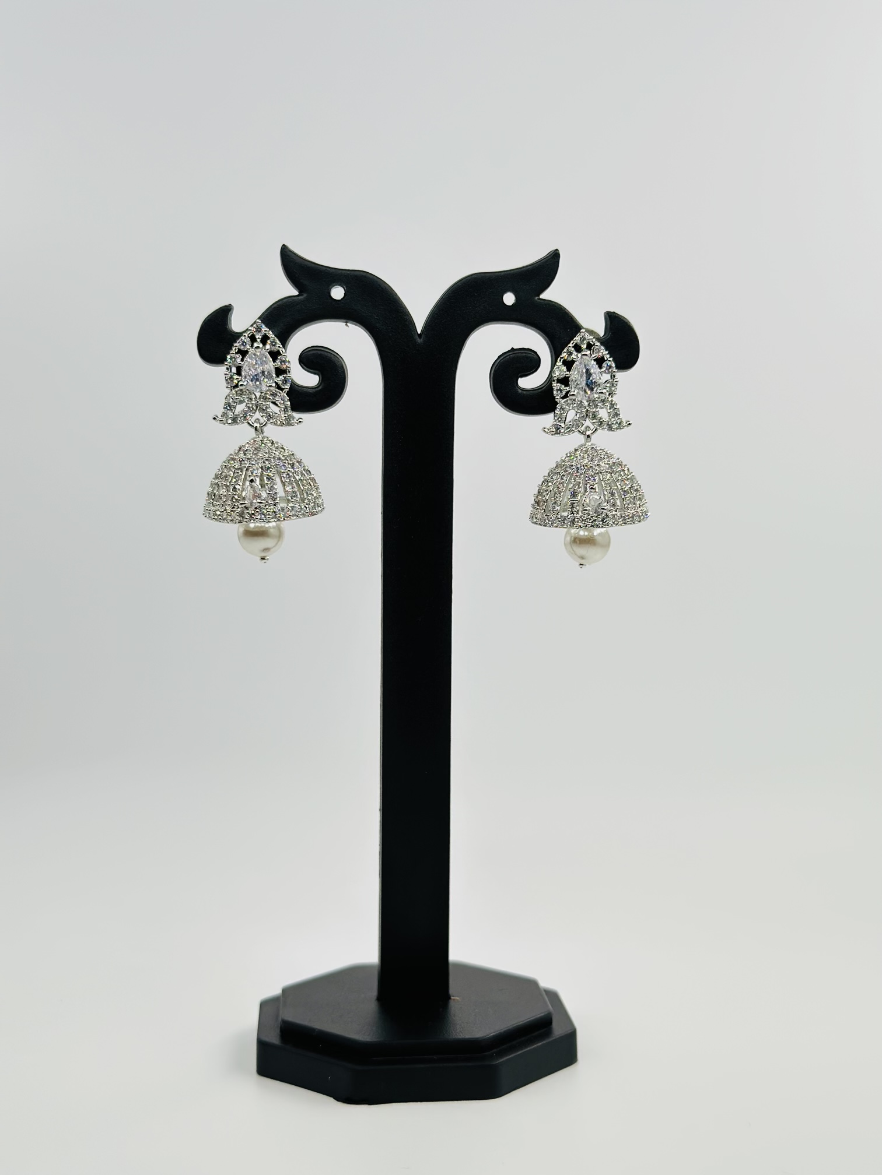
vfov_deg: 39.7
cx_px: 441
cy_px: 588
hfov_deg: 30.3
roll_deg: +0.8
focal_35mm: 48
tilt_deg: -2.8
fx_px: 1631
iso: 80
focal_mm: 6.86
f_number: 1.78
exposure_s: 1/1517
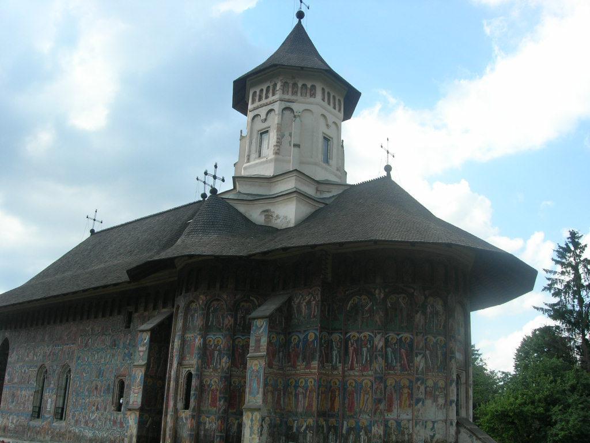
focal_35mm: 38
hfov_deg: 49.0
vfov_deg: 37.7
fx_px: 648
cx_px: 295
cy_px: 222
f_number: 4.8
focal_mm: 7.8
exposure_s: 1/310
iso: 64
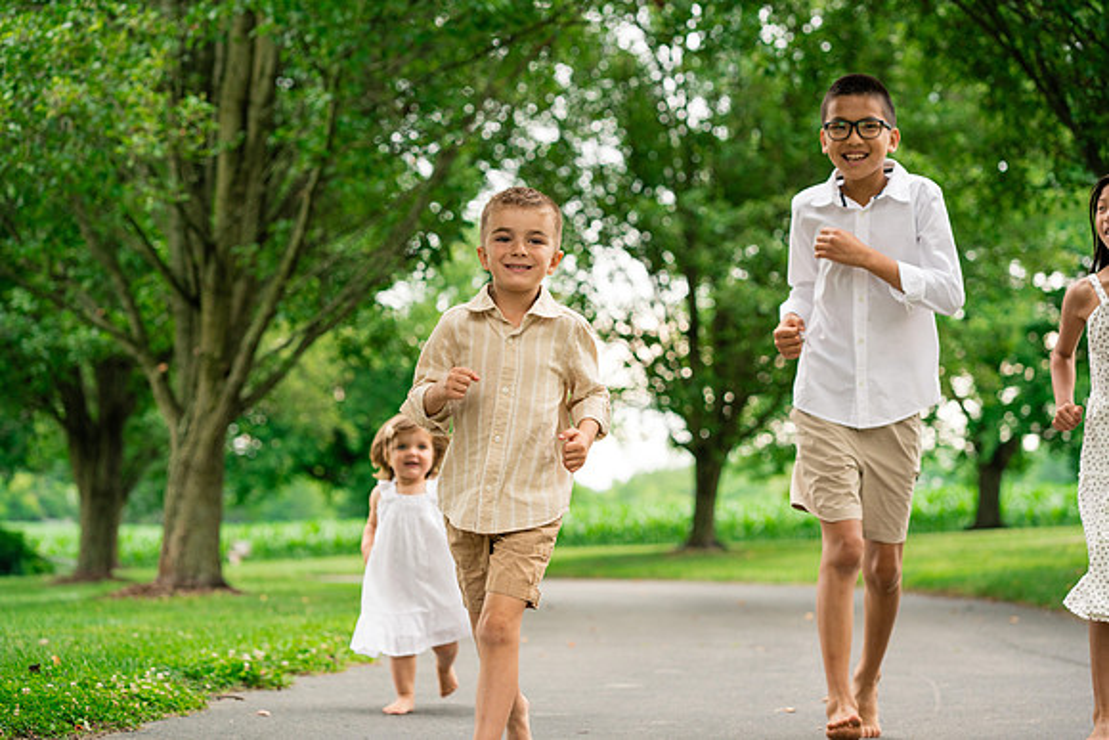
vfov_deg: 16.1
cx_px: 554
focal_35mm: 85
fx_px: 2619
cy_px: 370
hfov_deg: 23.9
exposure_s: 1/500
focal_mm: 85
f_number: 3.5
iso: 500
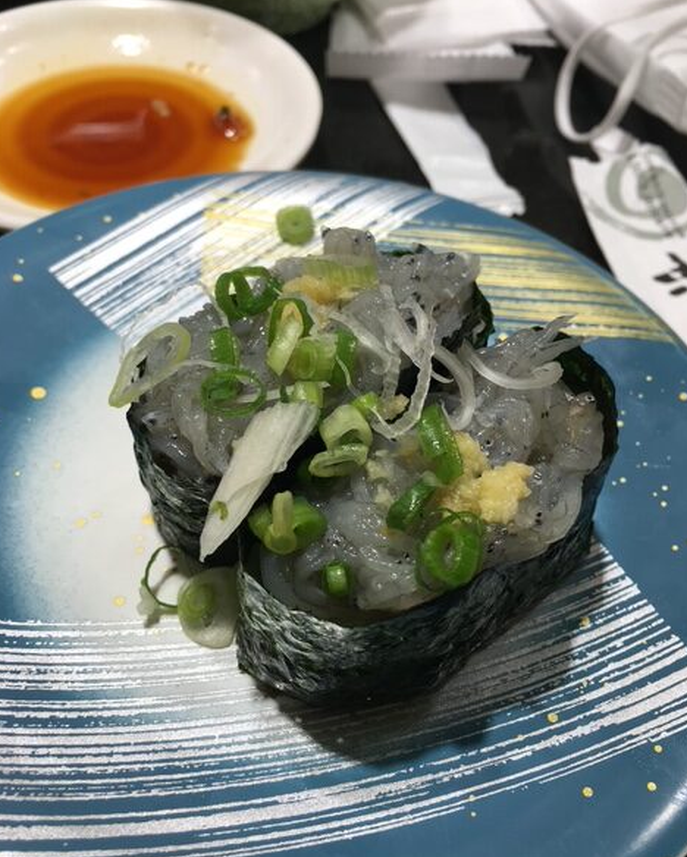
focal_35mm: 31
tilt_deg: -51.1
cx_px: 342
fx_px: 787
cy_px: 430
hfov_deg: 47.2
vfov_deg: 57.1
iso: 40
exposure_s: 1/120
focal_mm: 4.15
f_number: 2.2
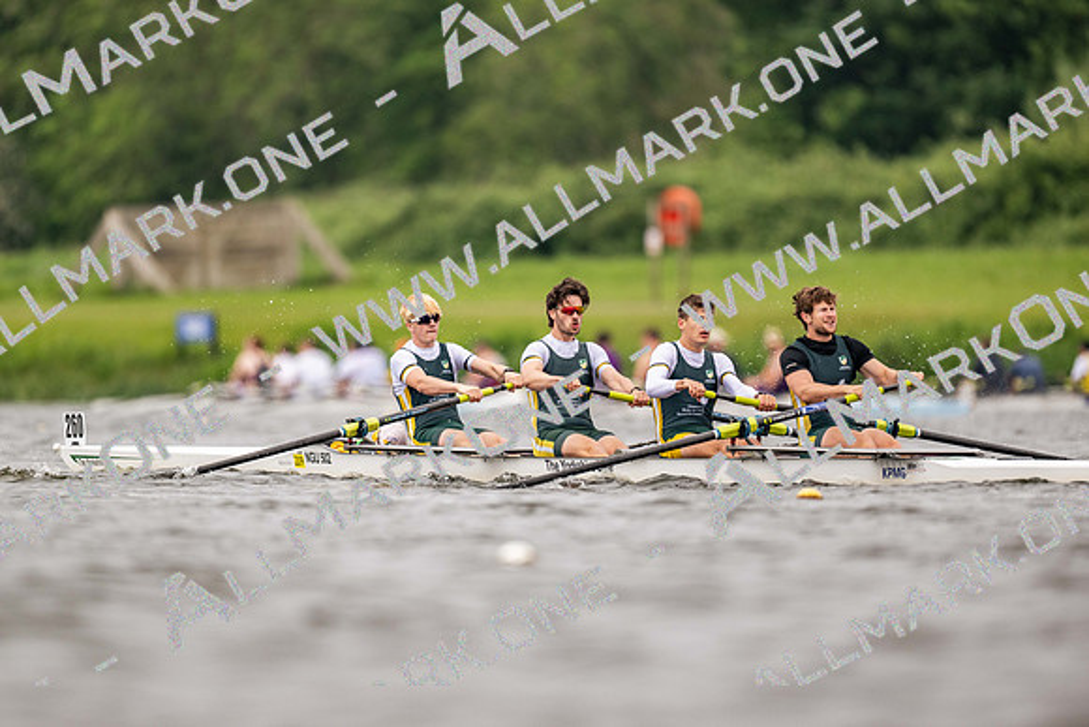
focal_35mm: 600
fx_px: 18153
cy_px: 364
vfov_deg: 2.3
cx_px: 544
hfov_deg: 3.4
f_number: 4
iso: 800
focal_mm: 600
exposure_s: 1/2000
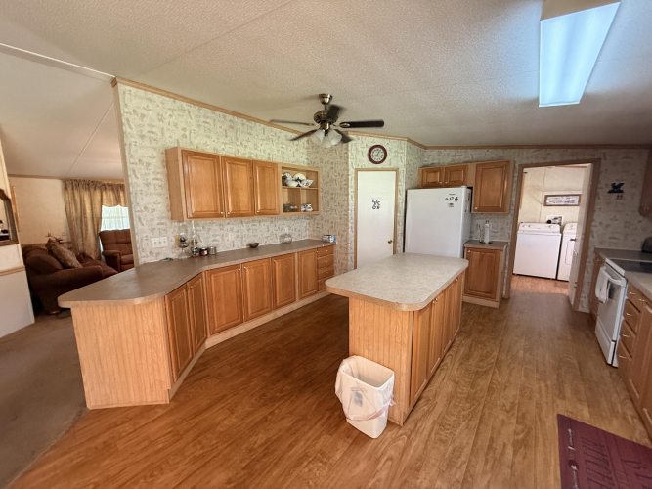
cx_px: 326
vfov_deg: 85.7
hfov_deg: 102.1
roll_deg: -0.1
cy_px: 244
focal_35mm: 14
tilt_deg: -8.4
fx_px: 264
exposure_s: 1/60
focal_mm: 2.22
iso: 400
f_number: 2.2
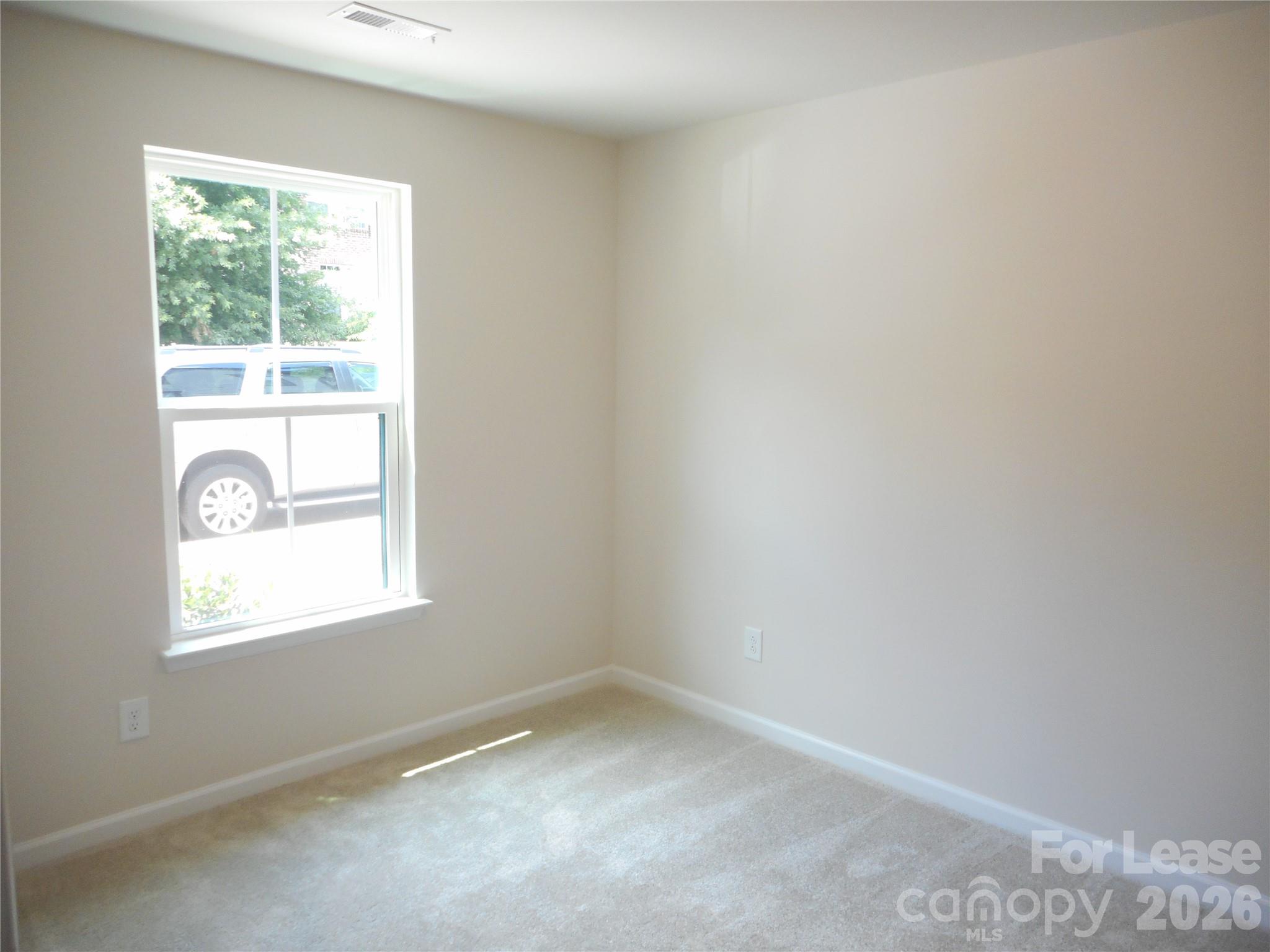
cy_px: 476
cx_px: 635
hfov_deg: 69.4
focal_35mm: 25
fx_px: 917
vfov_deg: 54.9
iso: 180
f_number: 3.7
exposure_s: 1/30
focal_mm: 4.5
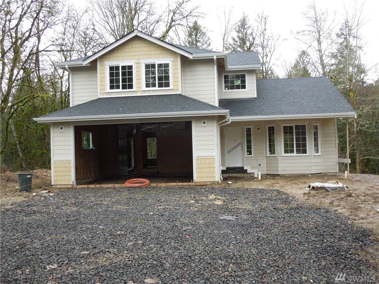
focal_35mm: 35
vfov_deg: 40.7
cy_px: 142
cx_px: 190
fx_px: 383
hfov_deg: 52.6
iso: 140
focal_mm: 6.3
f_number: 3.7
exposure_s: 1/50
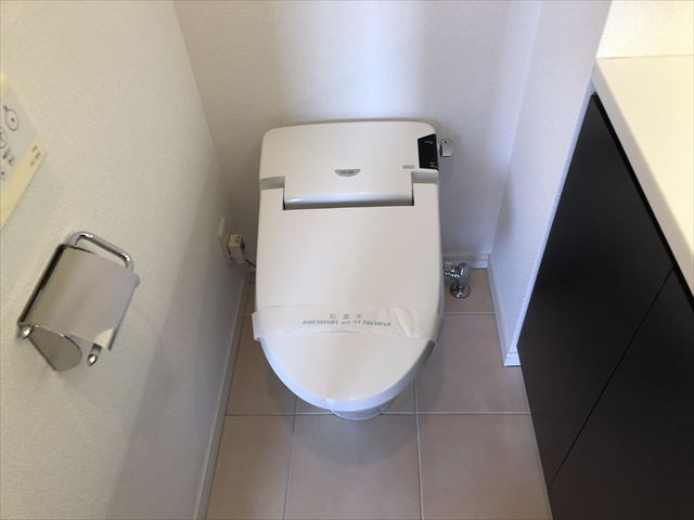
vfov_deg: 49.7
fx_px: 561
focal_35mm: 28
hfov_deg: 63.4
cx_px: 347
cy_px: 260
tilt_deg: -47.3
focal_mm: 3.99
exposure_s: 1/33
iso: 32
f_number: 1.8
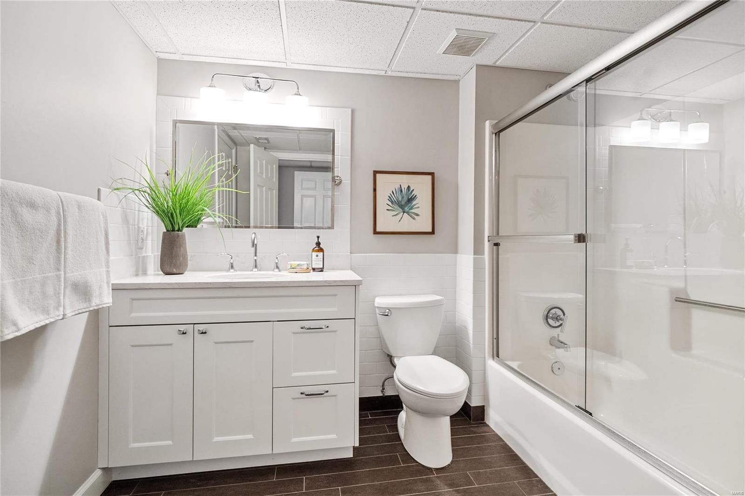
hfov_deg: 96.7
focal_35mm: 16
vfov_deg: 73.7
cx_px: 372
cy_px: 248
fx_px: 331
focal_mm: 8
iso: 400
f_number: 6.3
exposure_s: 1/3
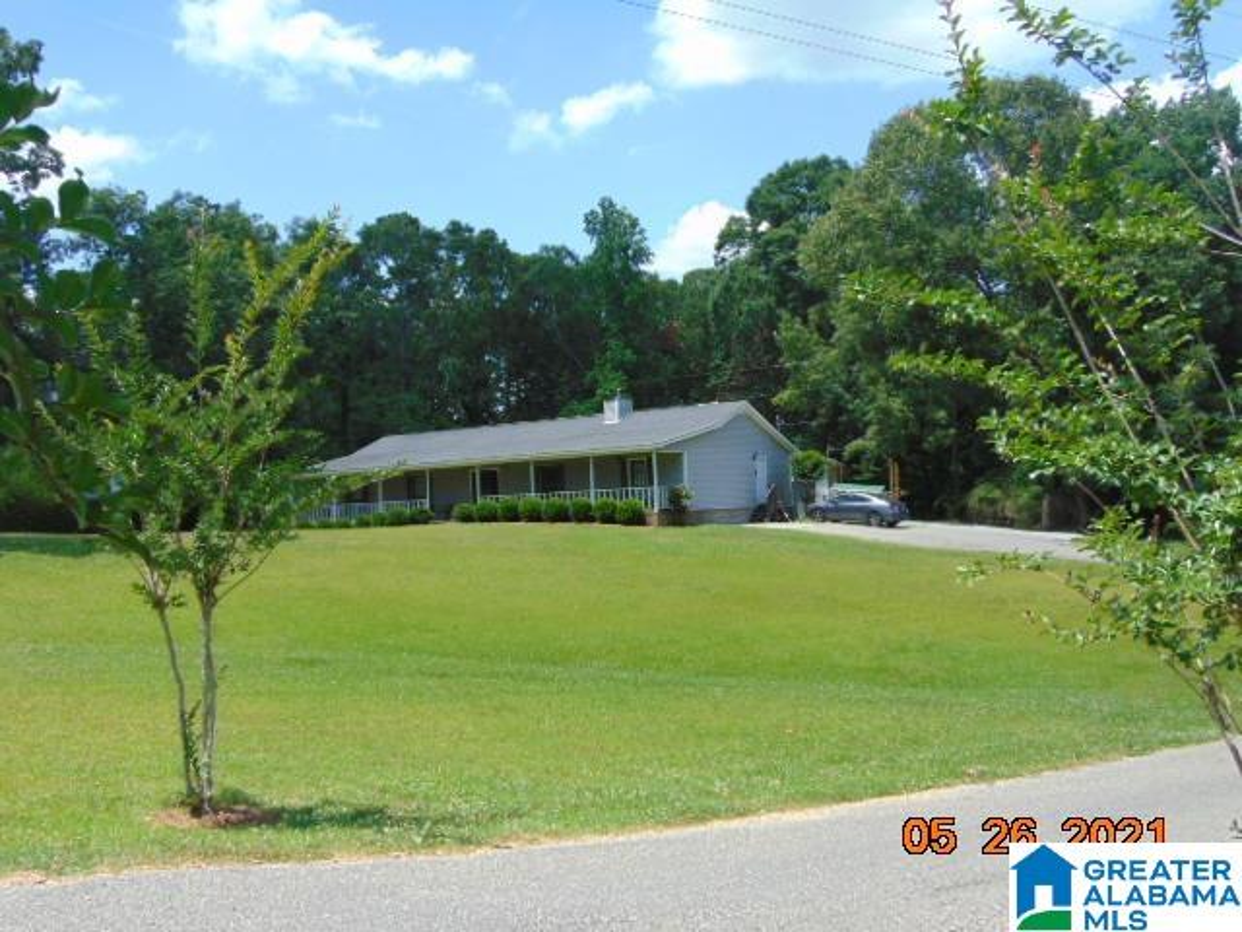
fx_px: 1256
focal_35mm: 35
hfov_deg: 52.6
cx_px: 621
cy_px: 466
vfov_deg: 40.7
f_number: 3.2
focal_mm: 6.3
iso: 80
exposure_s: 1/800
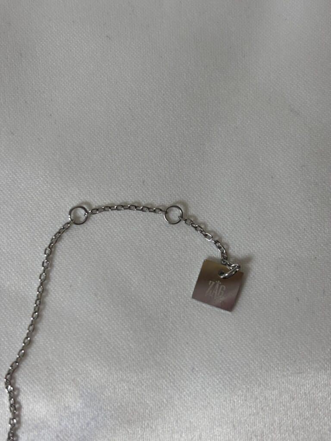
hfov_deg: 28.0
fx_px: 663
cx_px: 166
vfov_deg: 36.8
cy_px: 220
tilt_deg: -78.9
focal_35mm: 52
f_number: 1.6
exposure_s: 1/120
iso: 25
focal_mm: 5.96
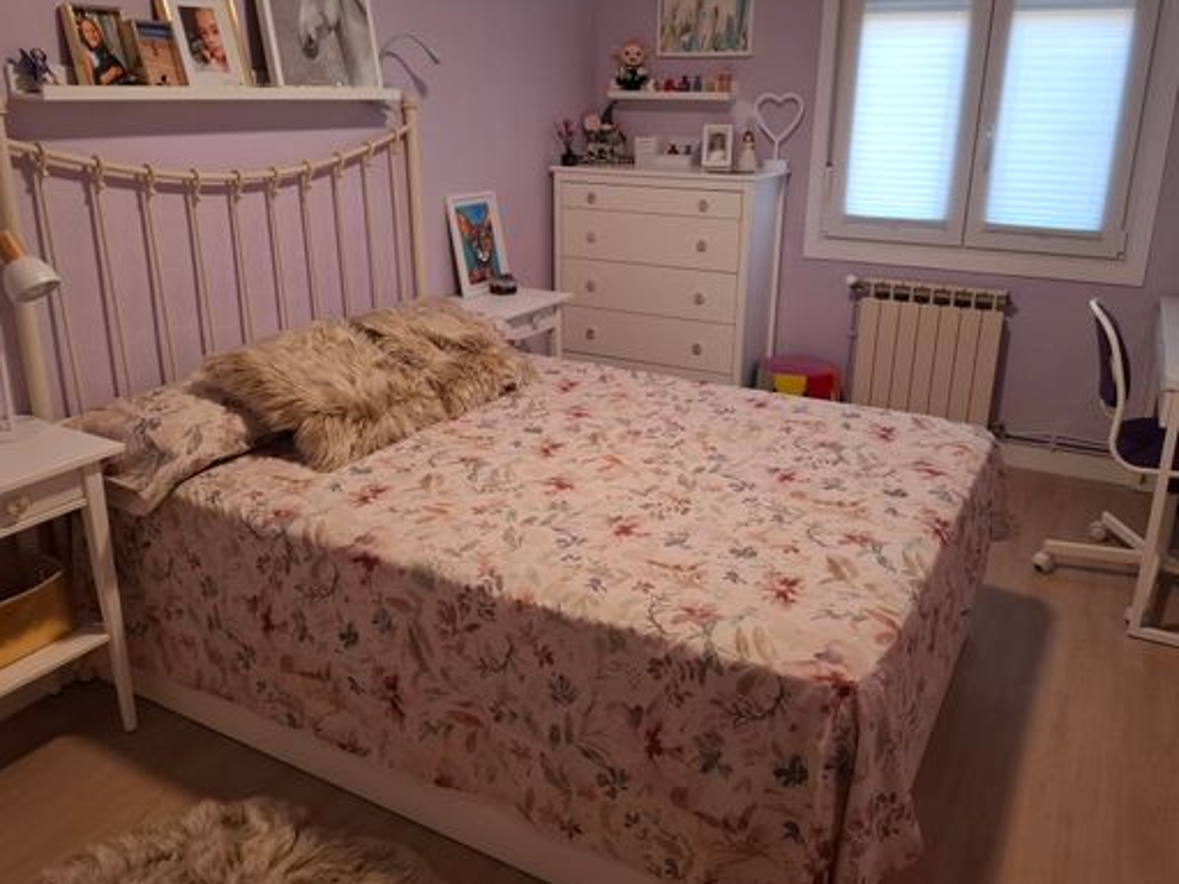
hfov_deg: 65.3
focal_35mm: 27
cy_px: 383
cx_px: 616
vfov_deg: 51.2
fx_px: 919
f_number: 1.8
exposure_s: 1/120
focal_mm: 5.54
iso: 160
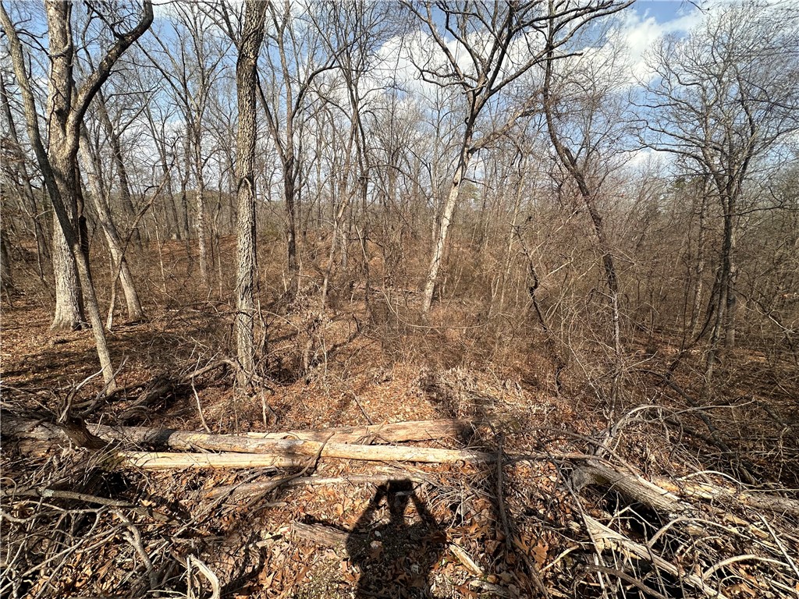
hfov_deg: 102.1
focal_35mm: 14
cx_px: 400
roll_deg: -2.8
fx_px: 323
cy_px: 300
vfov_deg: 85.7
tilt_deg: -13.7
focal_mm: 2.22
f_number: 2.2
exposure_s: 1/1125
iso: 50
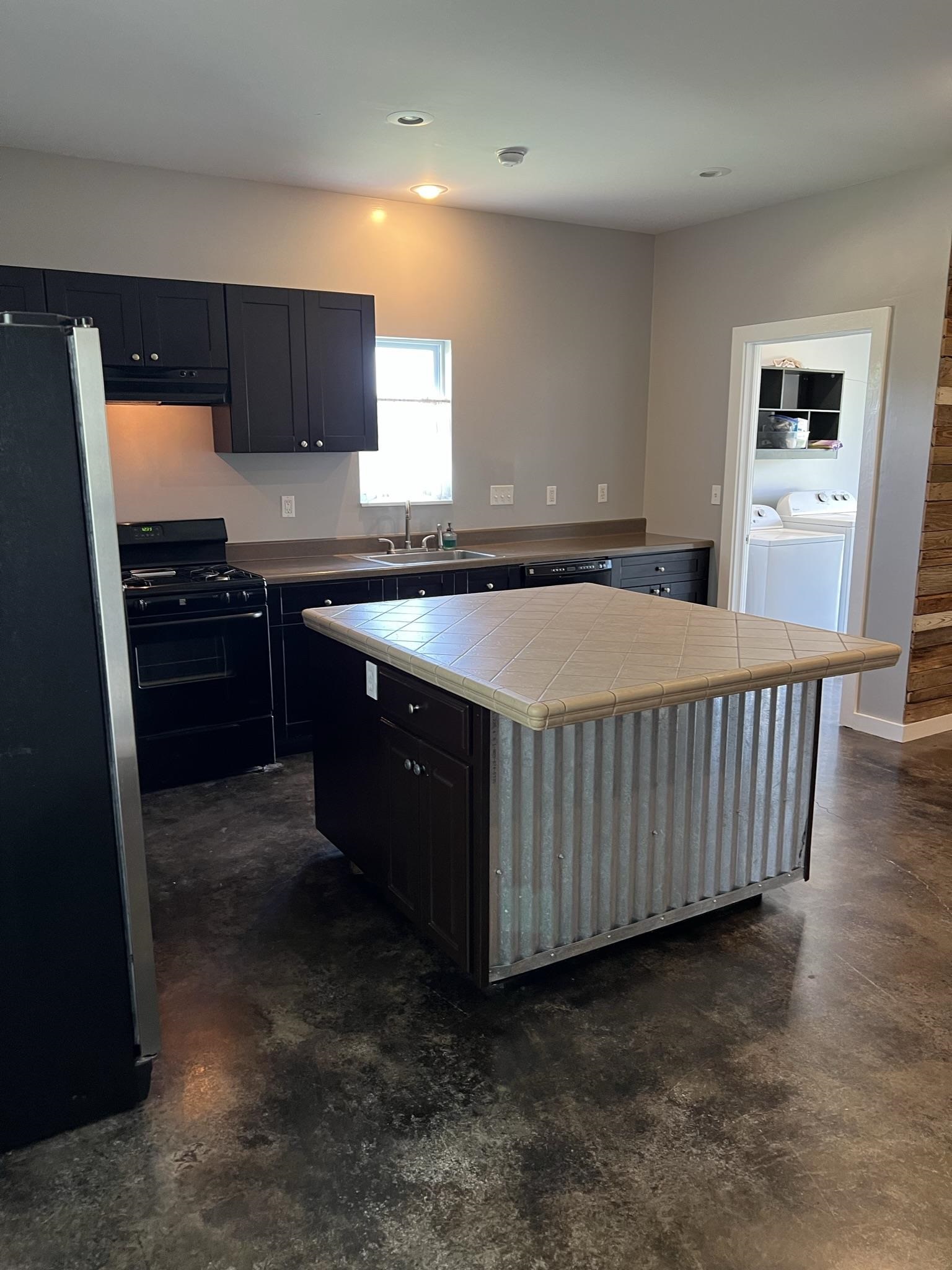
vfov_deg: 67.3
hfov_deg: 53.1
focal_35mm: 26
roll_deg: +1.2
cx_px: 476
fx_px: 953
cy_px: 635
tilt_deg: -9.2
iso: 160
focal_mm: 5.7
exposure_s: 1/60
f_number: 1.5
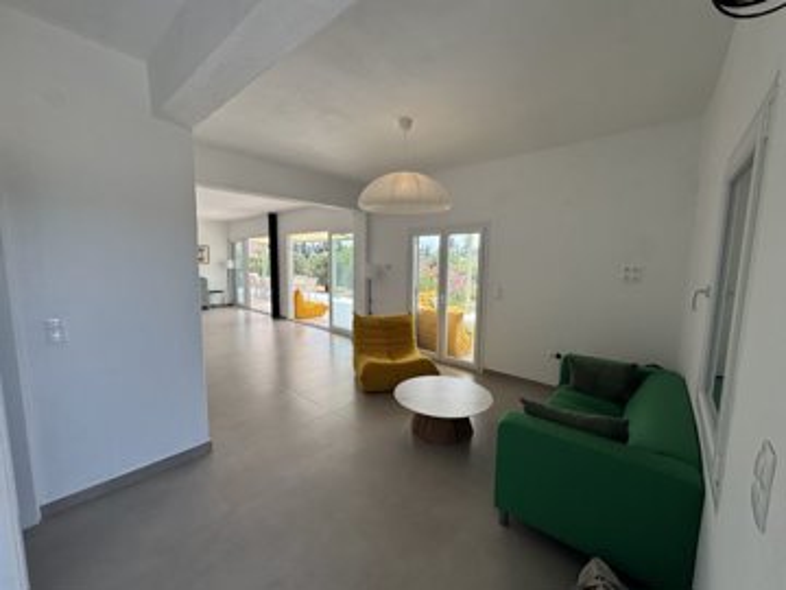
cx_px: 393
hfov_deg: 102.1
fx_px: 318
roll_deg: -0.3
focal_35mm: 14
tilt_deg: -6.6
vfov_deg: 85.7
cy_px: 295
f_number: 2.2
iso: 40
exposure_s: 1/309
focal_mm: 2.22
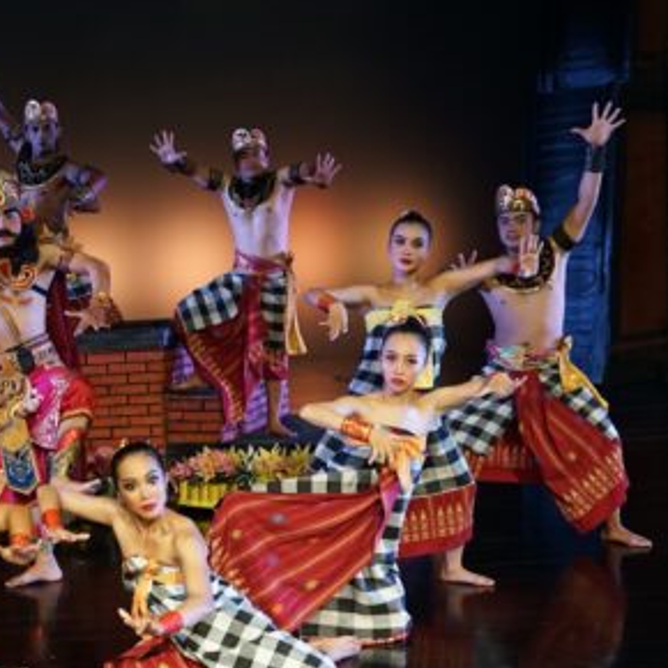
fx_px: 1266
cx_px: 46
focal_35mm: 58
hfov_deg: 28.2
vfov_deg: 29.5
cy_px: 398
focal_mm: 24
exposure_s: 1/160
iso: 1600
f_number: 2.8
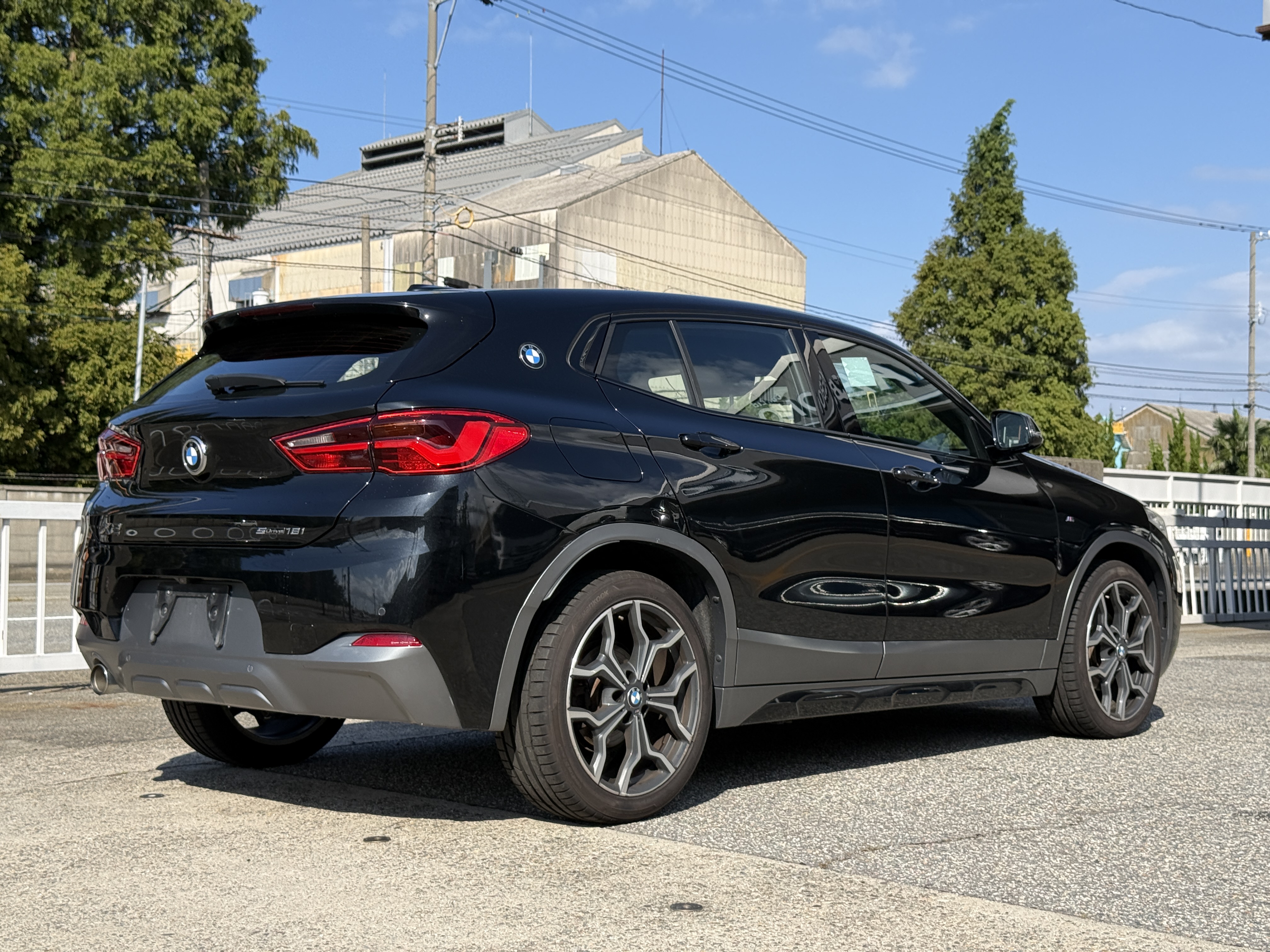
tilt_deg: +1.9
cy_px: 476
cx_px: 635
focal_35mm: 48
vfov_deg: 30.3
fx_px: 1761
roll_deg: -0.7
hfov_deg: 39.7
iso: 80
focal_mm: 6.76
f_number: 1.78
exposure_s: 1/3891
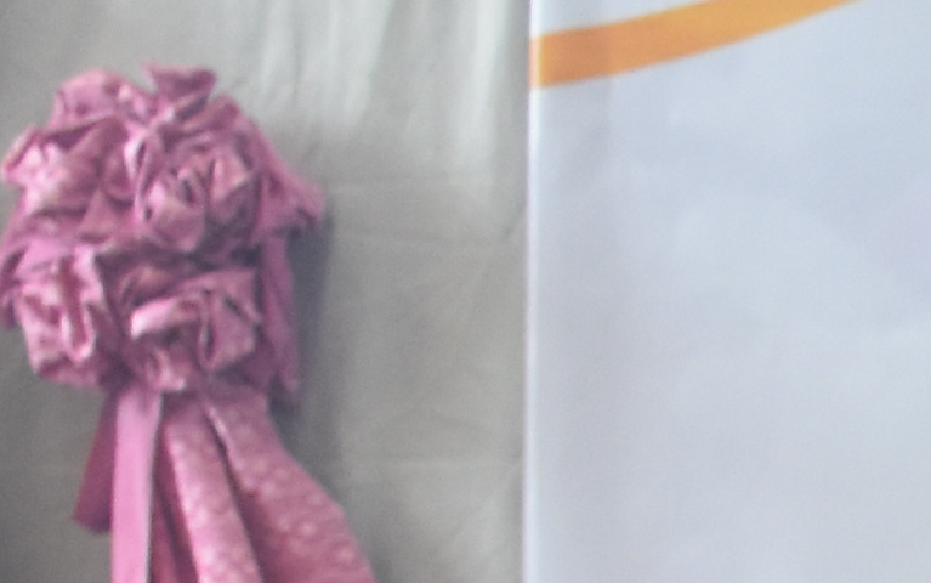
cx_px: 2994
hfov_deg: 7.0
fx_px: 6675
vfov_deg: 4.8
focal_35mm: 263
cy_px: 1756
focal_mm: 22
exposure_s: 1/60
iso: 900
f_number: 3.5
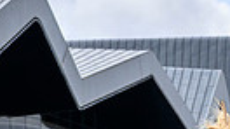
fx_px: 1036
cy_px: 327
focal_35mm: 170
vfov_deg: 6.7
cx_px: 114
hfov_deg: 12.7
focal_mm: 30
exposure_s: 1/2000
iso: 500
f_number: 5
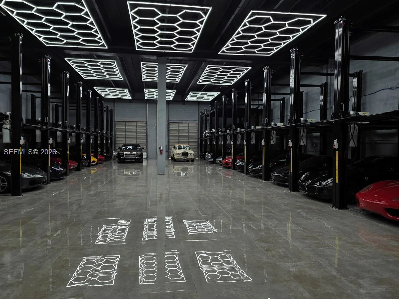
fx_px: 323
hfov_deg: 63.4
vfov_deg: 49.8
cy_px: 153
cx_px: 205
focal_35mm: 28
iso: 64
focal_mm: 6.25
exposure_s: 1/180
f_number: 1.7
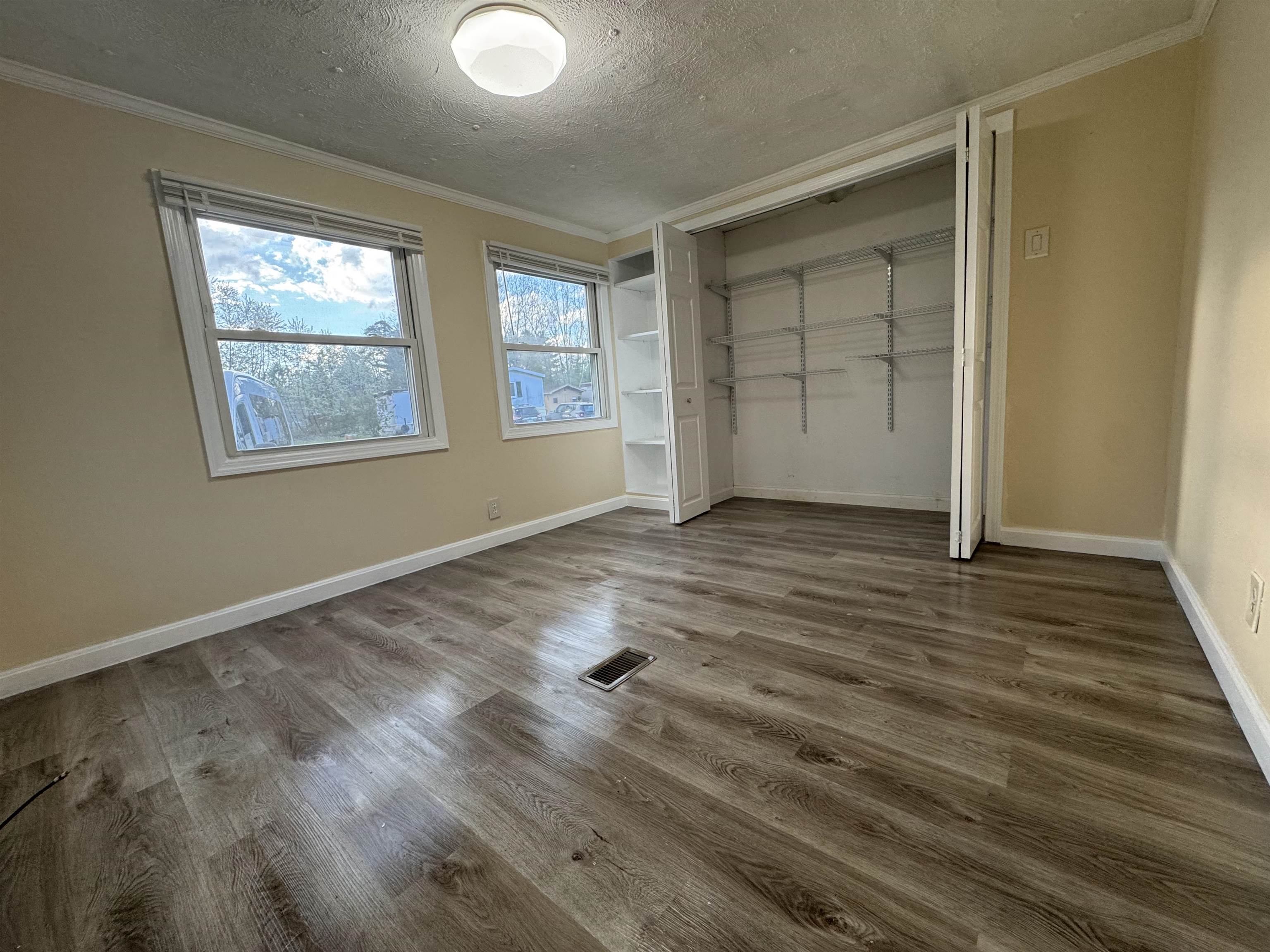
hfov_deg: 102.1
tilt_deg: -8.3
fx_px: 514
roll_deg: +3.6
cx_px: 635
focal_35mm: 14
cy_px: 476
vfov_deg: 85.7
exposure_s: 1/120
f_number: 2.2
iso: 200
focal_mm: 2.22
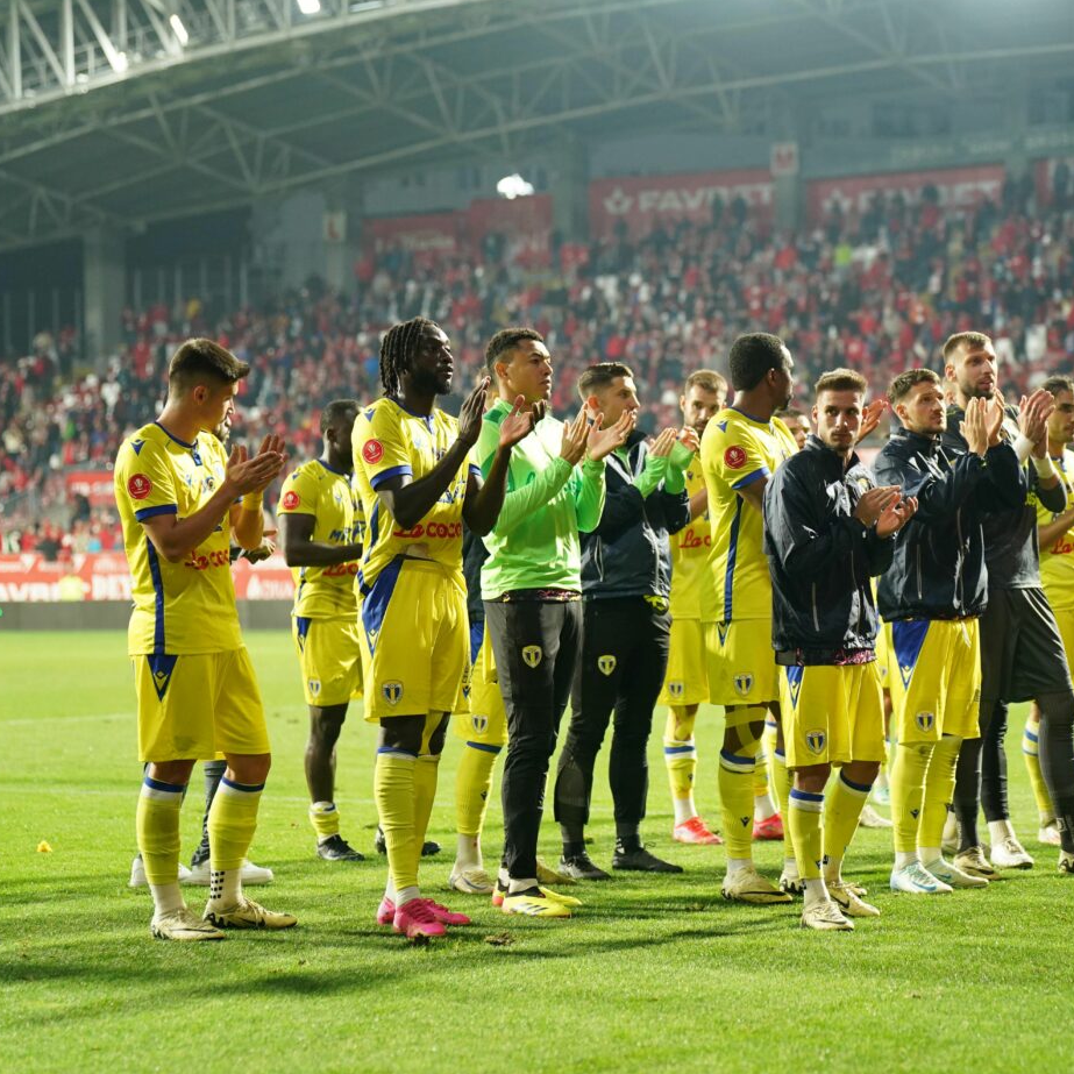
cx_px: 727
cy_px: 538
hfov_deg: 17.7
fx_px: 3440
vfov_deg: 17.7
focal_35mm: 98
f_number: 2.5
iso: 2500
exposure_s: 1/640
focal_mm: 76
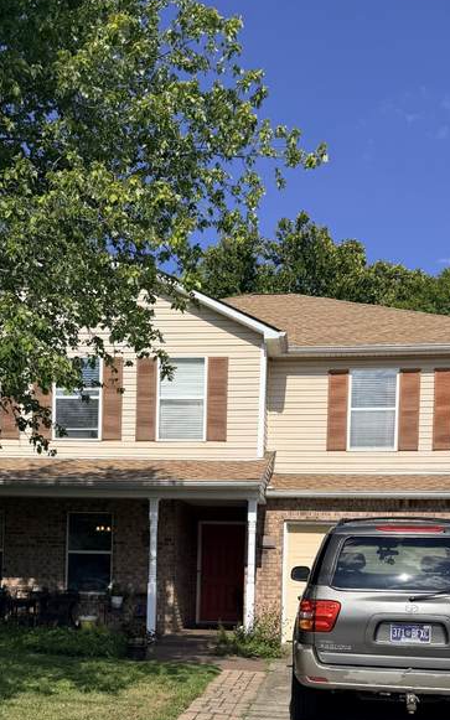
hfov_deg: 30.5
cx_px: 227
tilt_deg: -1.2
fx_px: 824
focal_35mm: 42
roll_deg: -2.6
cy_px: 575
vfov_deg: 44.9
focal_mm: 6.76
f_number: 1.78
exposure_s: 1/8130
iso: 80
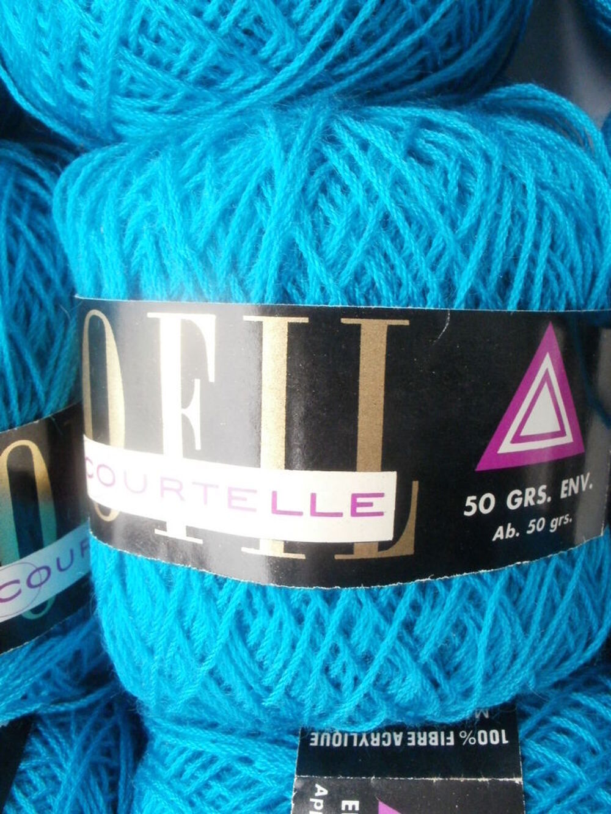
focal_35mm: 36
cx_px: 306
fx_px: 847
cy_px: 407
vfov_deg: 51.4
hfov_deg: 39.7
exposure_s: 1/60
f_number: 5.6
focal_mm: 6.3
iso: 400
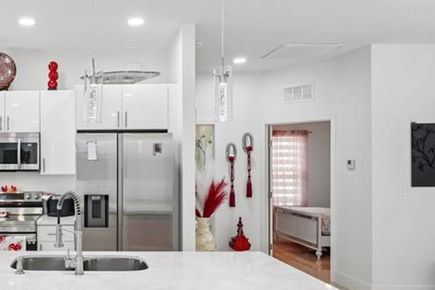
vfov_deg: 37.7
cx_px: 78
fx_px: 423
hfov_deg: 50.6
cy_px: 167
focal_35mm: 35
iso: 400
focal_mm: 17
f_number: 8
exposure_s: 1/40
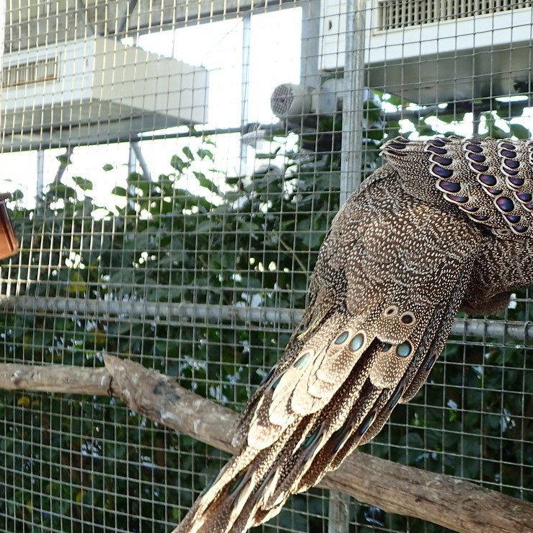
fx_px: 854
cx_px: 455
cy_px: 254
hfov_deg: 33.3
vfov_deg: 34.7
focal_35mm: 49
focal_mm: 5.87
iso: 100
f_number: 2.4
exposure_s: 1/50
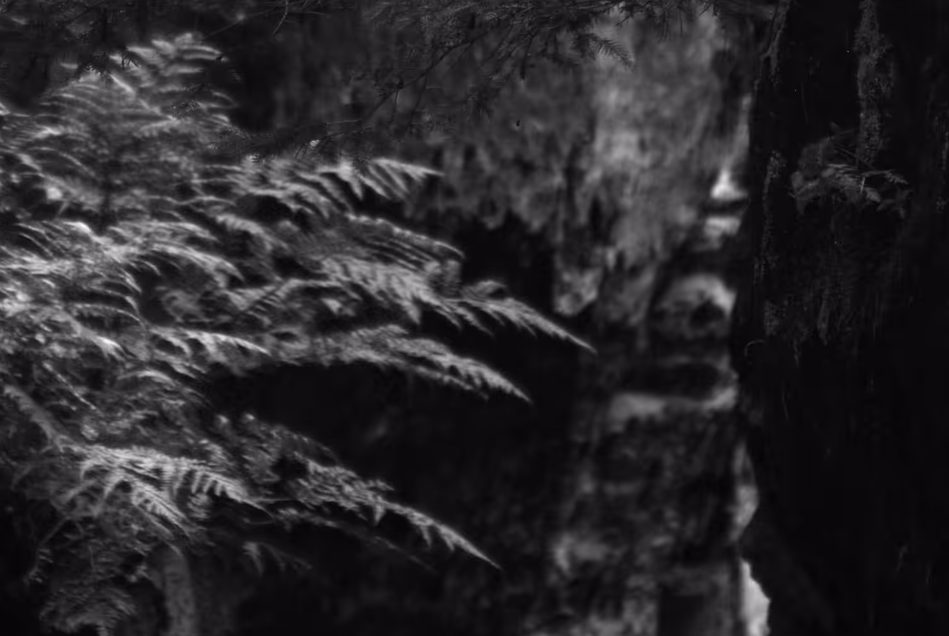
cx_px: 99
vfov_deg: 4.2
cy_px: 92
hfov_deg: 6.2
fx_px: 8745
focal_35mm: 331
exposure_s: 1/60
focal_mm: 85
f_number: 4.5
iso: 100
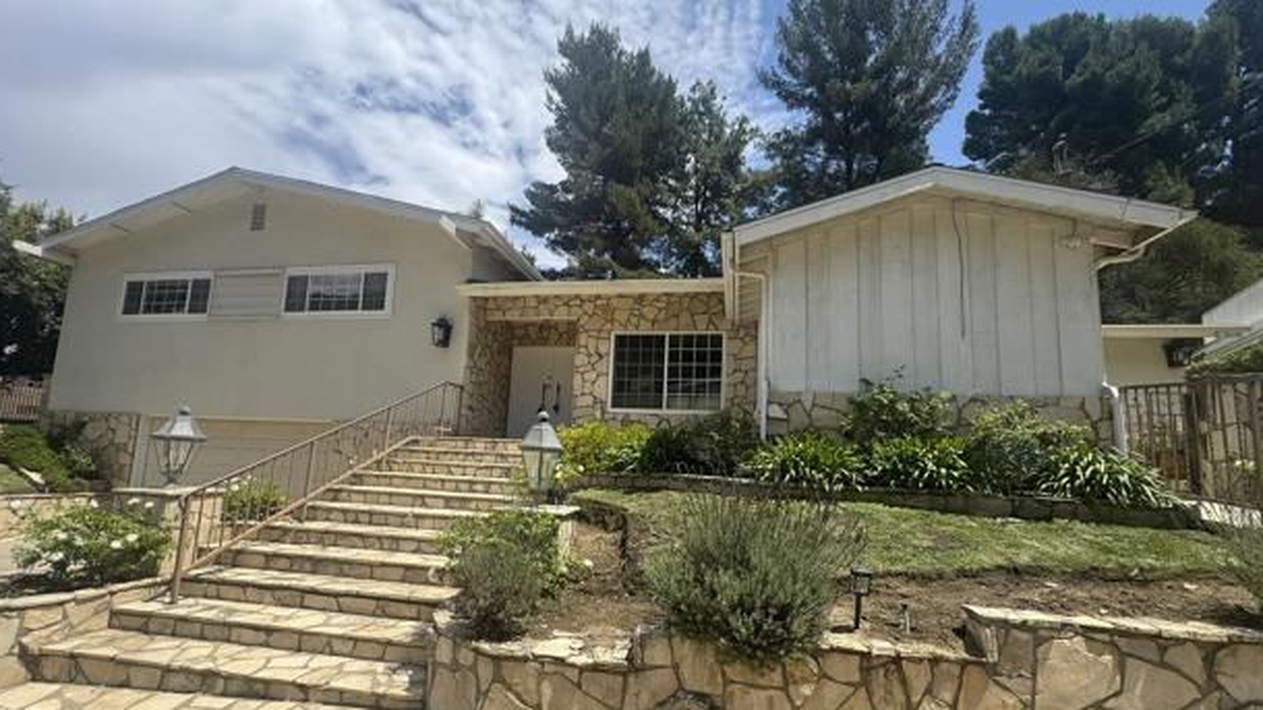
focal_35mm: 16
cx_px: 621
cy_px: 397
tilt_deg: +7.7
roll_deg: -3.3
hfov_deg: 99.4
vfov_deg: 66.8
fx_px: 536
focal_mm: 2.22
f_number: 2.2
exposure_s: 1/1256
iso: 40
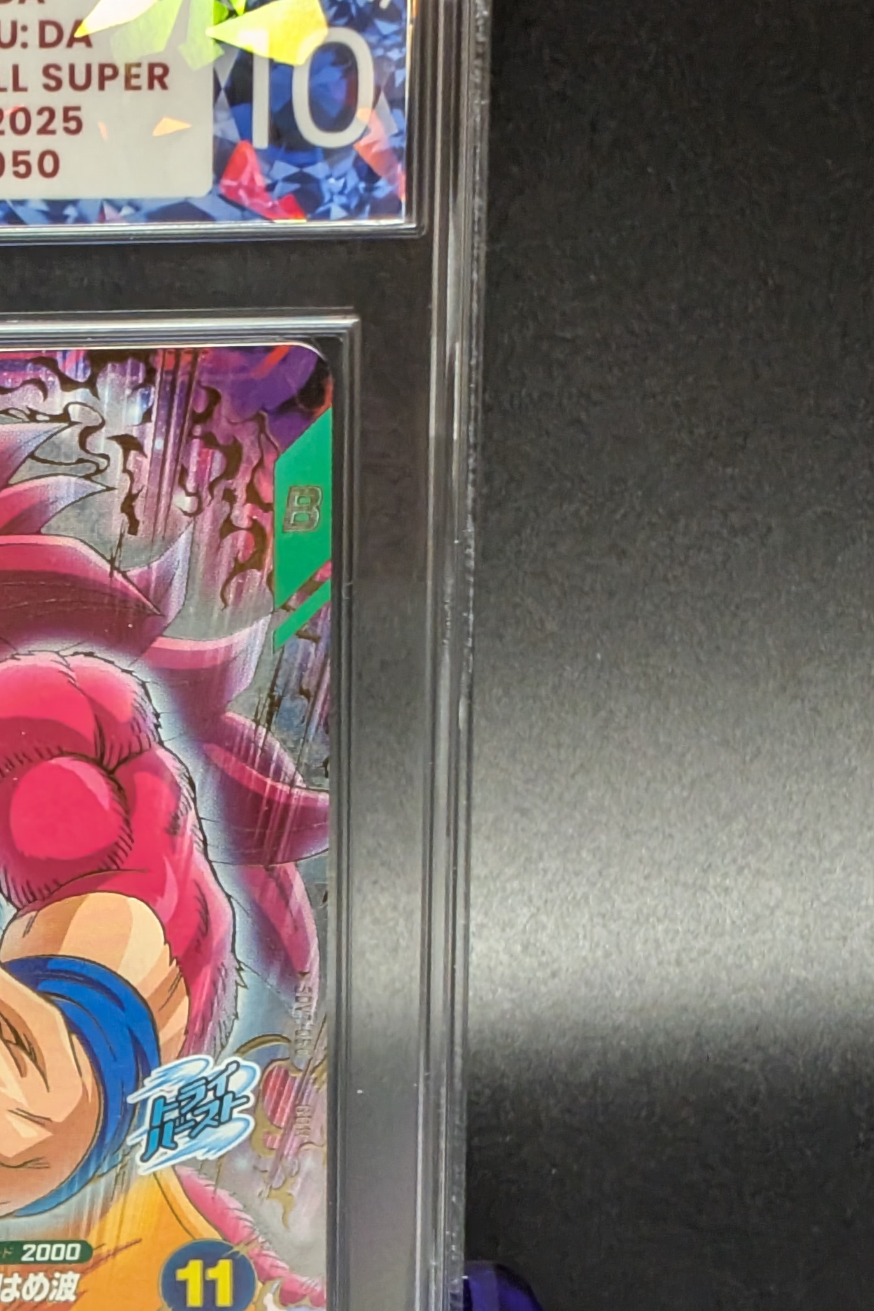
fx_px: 3604
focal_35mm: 99
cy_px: 816
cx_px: -56
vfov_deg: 20.6
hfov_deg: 13.6
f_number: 1.7
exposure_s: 1/60
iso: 251
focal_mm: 4.53
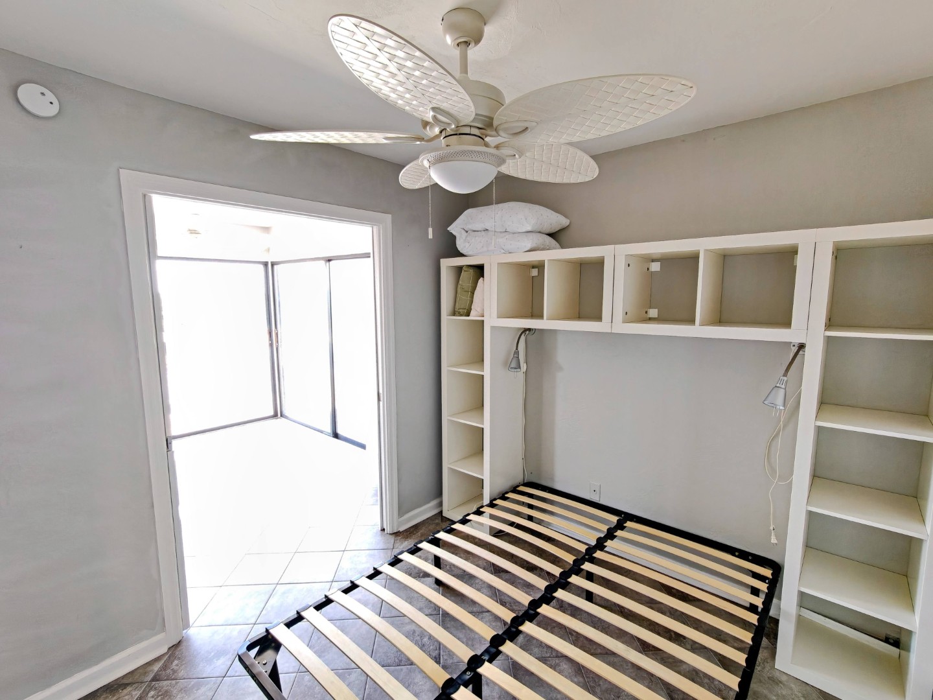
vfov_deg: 78.1
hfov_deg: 94.5
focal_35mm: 16
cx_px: 466
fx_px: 431
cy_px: 350
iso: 250
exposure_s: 1/59
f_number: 2
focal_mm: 2.31
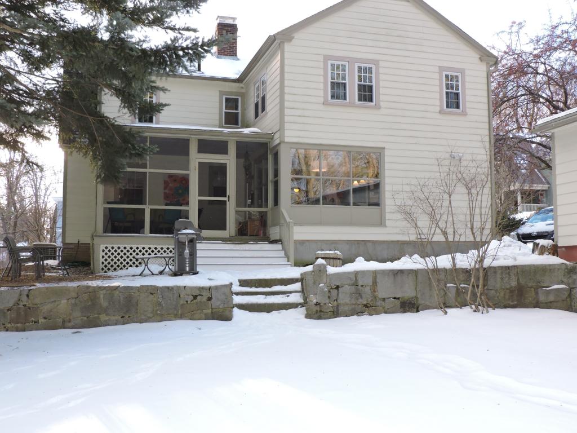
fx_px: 667
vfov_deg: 36.0
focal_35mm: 40
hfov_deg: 46.8
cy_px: 216
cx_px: 288
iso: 400
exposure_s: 1/400
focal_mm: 7.1
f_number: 3.3
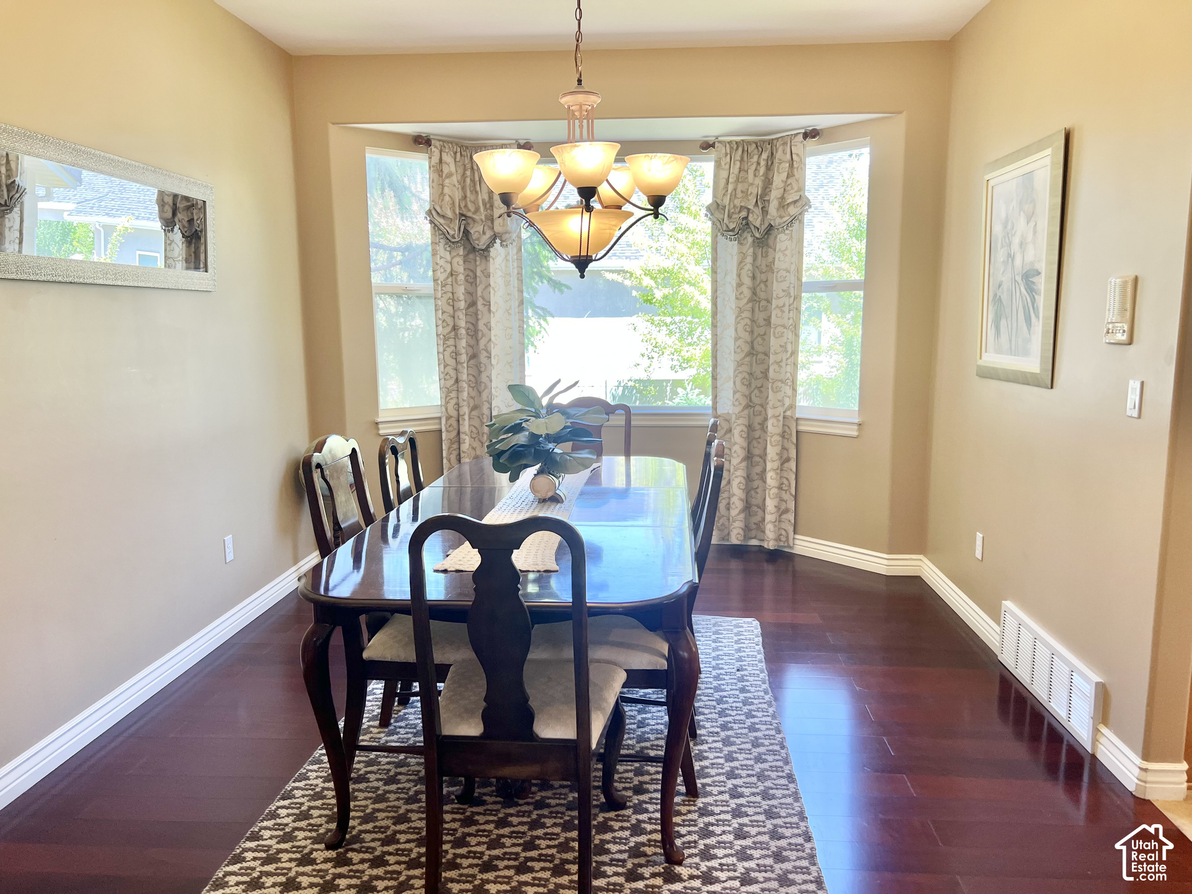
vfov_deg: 53.1
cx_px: 596
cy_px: 447
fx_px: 895
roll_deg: +0.2
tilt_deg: -9.3
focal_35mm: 26
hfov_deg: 67.3
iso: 50
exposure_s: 1/120
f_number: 1.5
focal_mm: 5.7
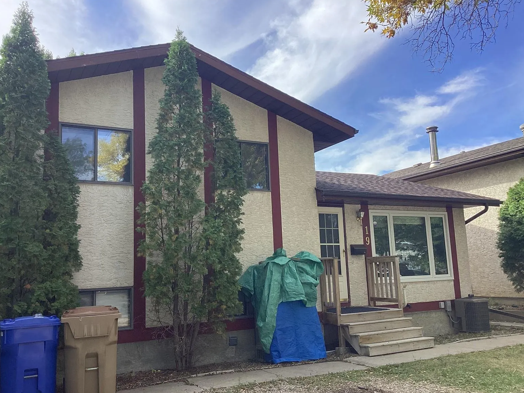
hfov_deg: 56.8
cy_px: 199
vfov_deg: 44.2
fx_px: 484
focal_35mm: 32
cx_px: 256
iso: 25
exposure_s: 1/578
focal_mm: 3.3
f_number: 2.4
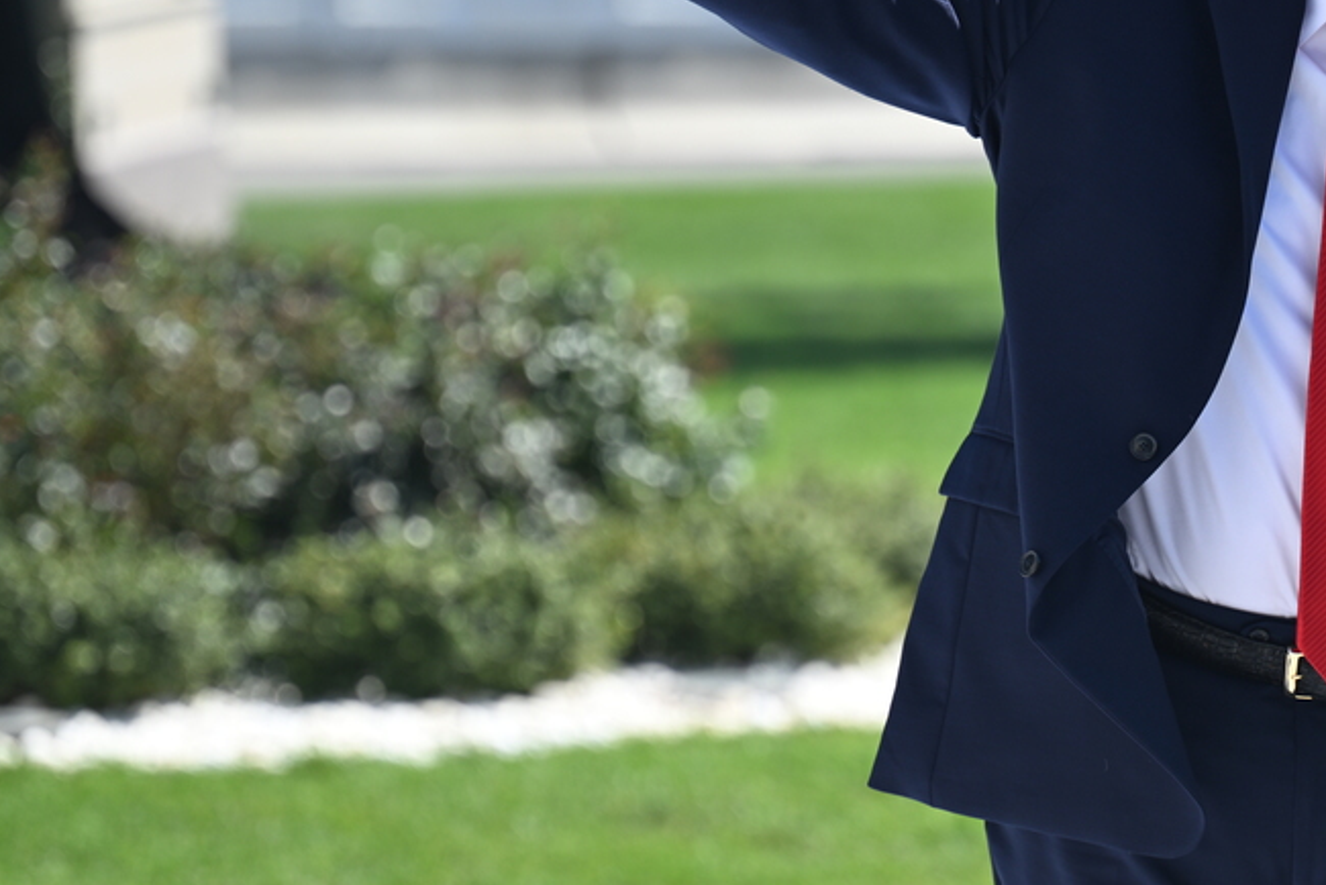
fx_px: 10538
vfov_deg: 4.8
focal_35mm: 286
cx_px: 1216
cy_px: 332
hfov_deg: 7.2
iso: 125
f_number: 4
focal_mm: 155
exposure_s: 1/800
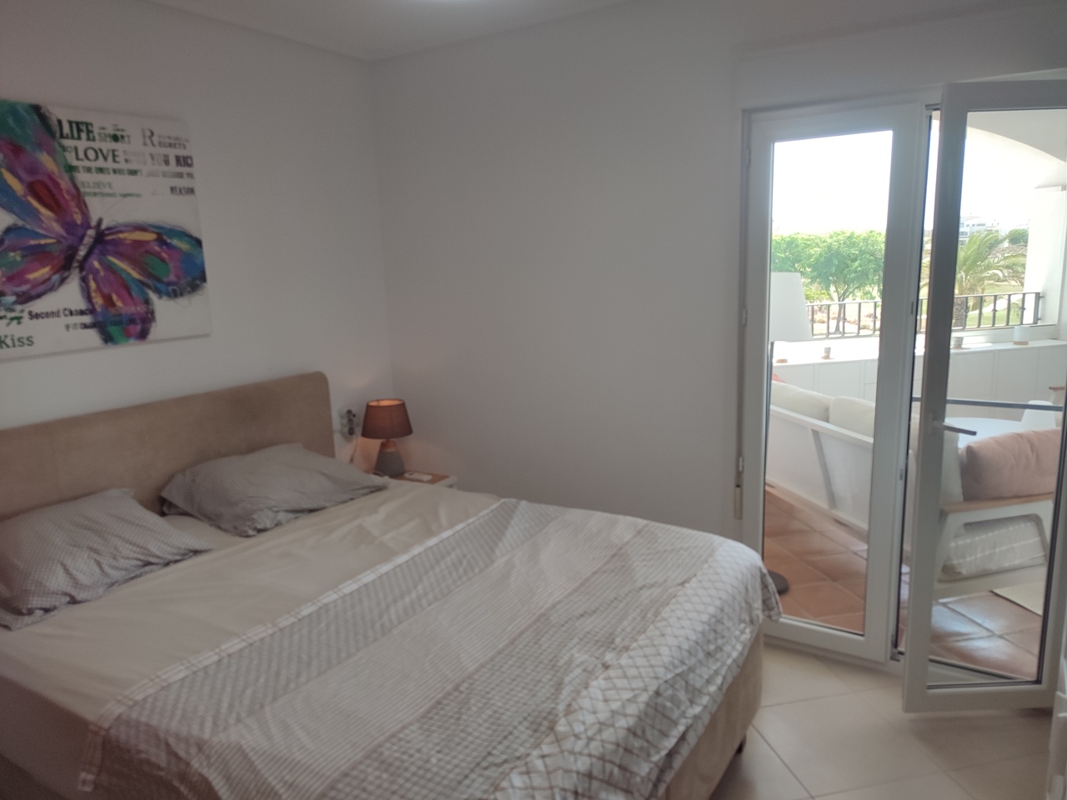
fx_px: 771
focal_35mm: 25
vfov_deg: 54.9
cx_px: 534
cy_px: 400
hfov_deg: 69.4
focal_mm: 6.04
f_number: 1.9
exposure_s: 1/100
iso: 78
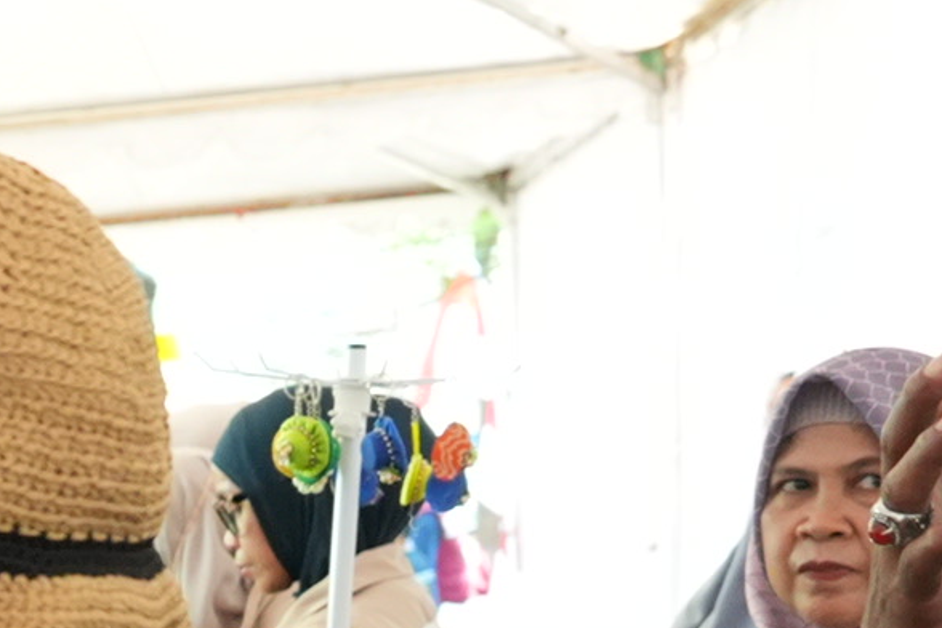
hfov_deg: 11.7
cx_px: -1325
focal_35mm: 143
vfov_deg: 9.2
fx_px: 3742
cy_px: 1062
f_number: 4
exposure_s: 1/160
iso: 2500
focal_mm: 24
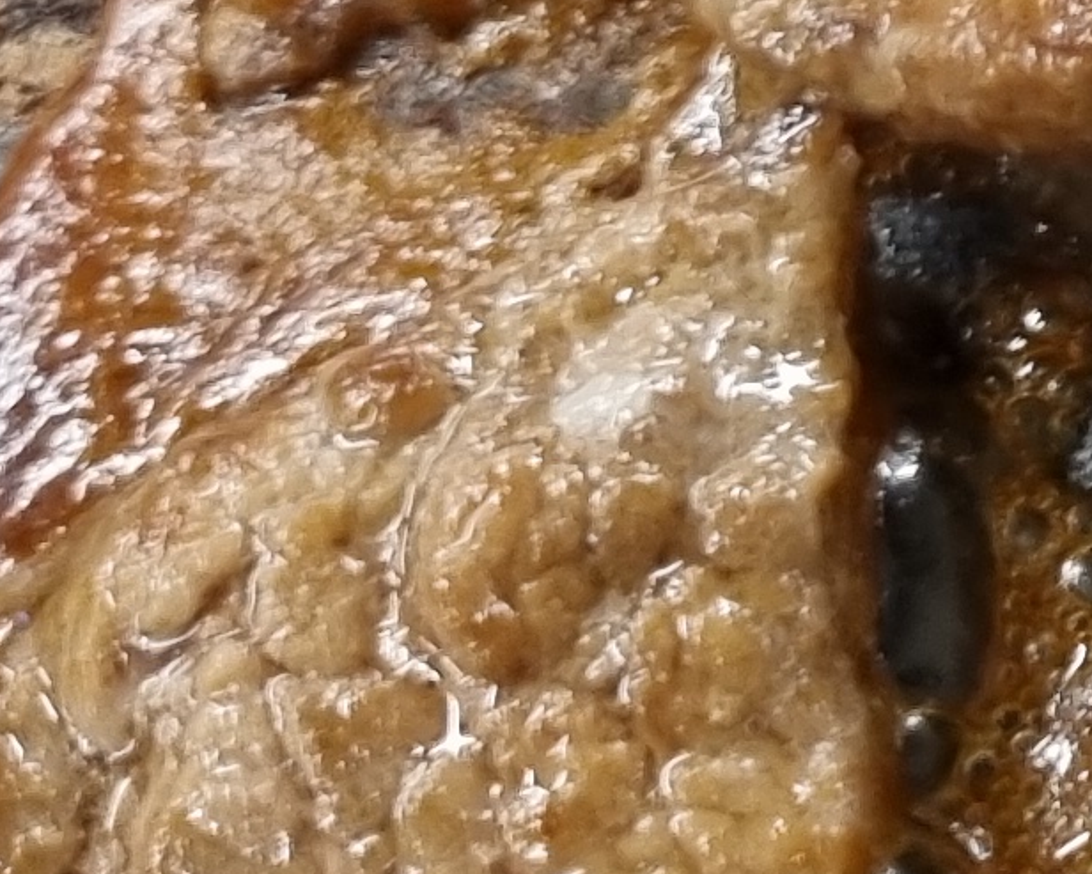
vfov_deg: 9.1
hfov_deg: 10.0
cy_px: -340
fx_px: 5366
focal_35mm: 166
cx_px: 2716
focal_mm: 5.4
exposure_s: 1/60
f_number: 1.8
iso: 200
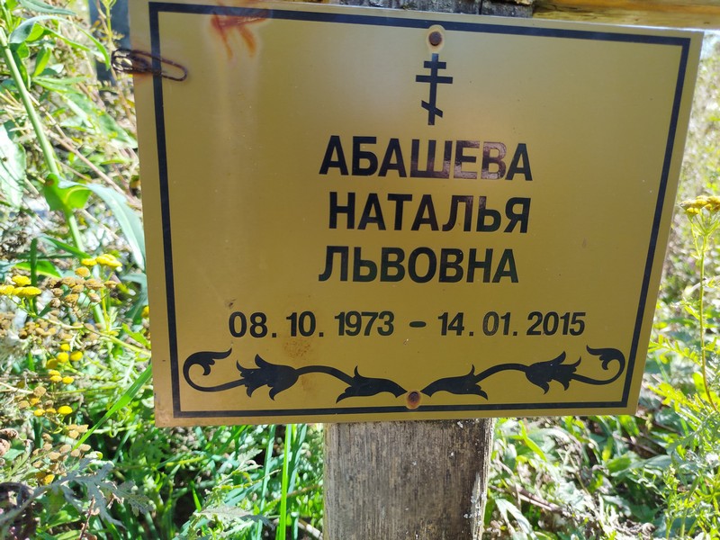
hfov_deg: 71.6
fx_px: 499
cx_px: 360
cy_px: 270
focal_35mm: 24
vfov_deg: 56.8
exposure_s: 1/222
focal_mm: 5.31
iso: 50
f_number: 1.7
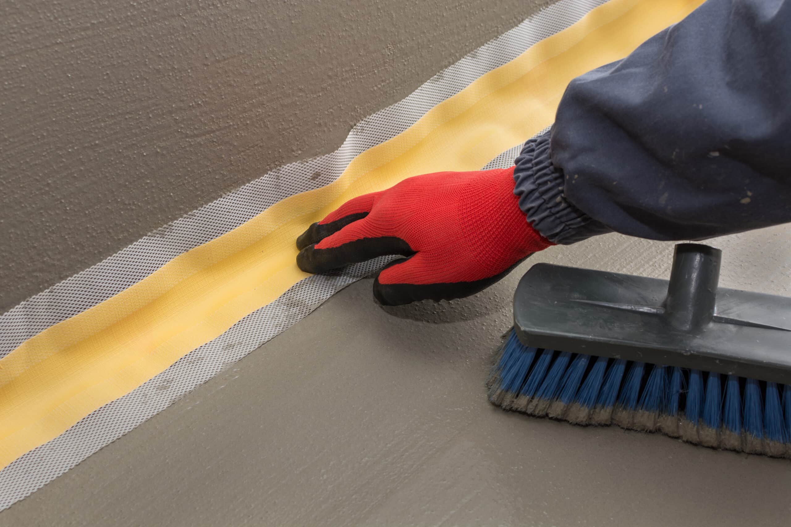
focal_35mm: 52
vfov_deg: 25.8
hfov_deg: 37.8
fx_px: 1154
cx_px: 396
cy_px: 264
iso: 200
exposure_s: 1/160
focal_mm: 35
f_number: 5.6
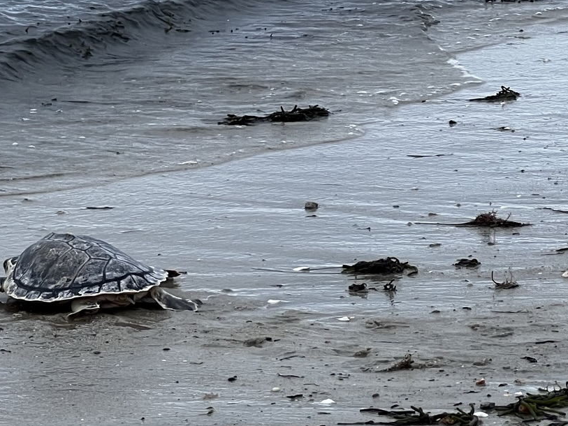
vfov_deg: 7.7
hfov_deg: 10.1
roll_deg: -1.8
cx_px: -82
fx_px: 3184
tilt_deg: -11.4
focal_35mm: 194
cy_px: 267
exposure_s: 1/117
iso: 32
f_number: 2.8
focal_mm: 9
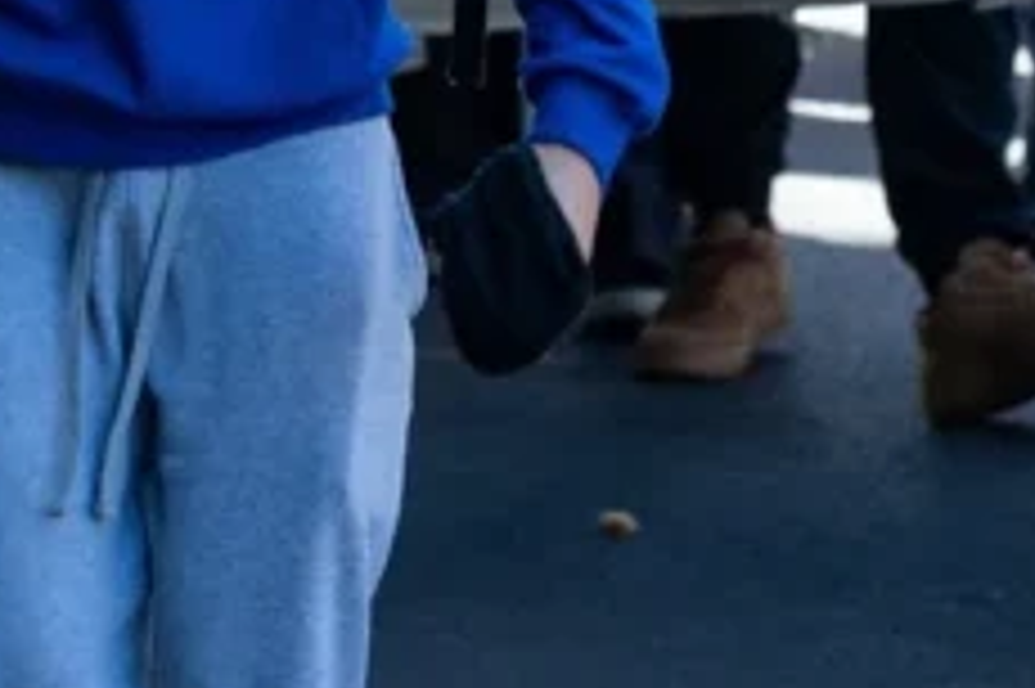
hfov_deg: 2.4
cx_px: 364
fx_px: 24936
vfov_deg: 1.6
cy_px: -800
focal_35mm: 868
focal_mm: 195
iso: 640
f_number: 5.6
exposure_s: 1/500
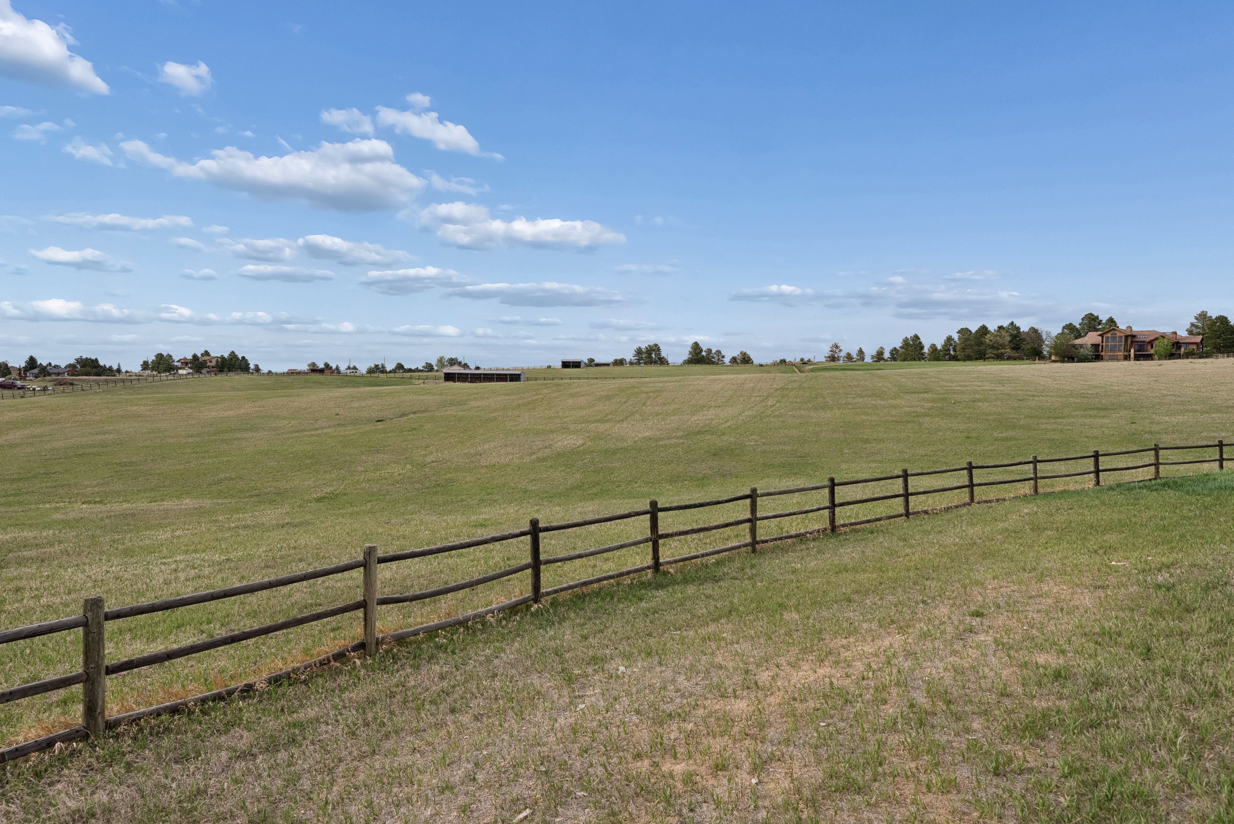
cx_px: 617
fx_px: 754
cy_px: 412
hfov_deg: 78.6
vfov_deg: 57.3
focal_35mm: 22
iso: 500
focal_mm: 22
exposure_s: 1/400
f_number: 9
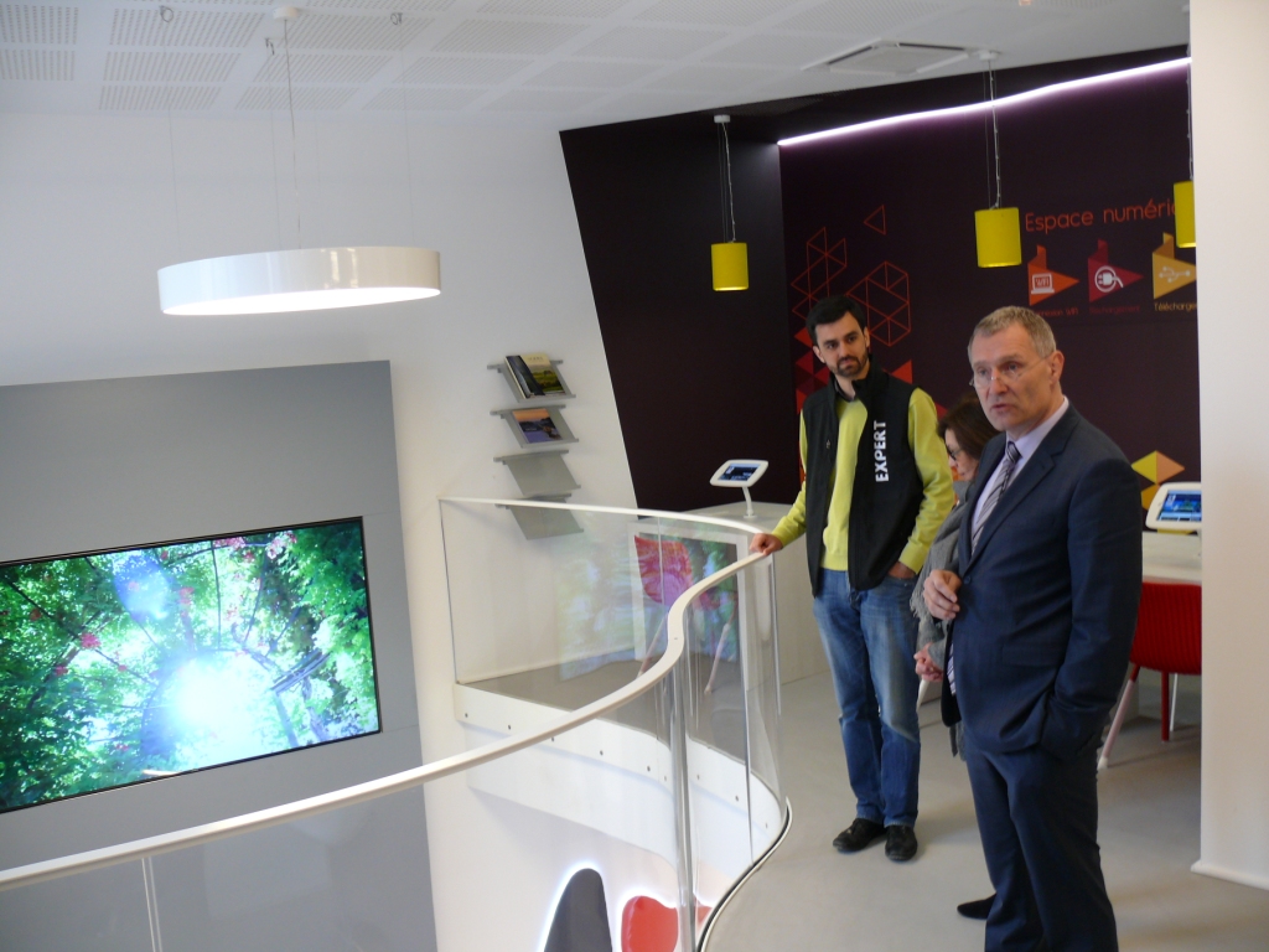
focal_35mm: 35
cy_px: 476
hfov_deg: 52.6
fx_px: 1283
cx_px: 634
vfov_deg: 40.7
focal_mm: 7.4
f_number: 2.8
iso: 125
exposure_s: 1/30
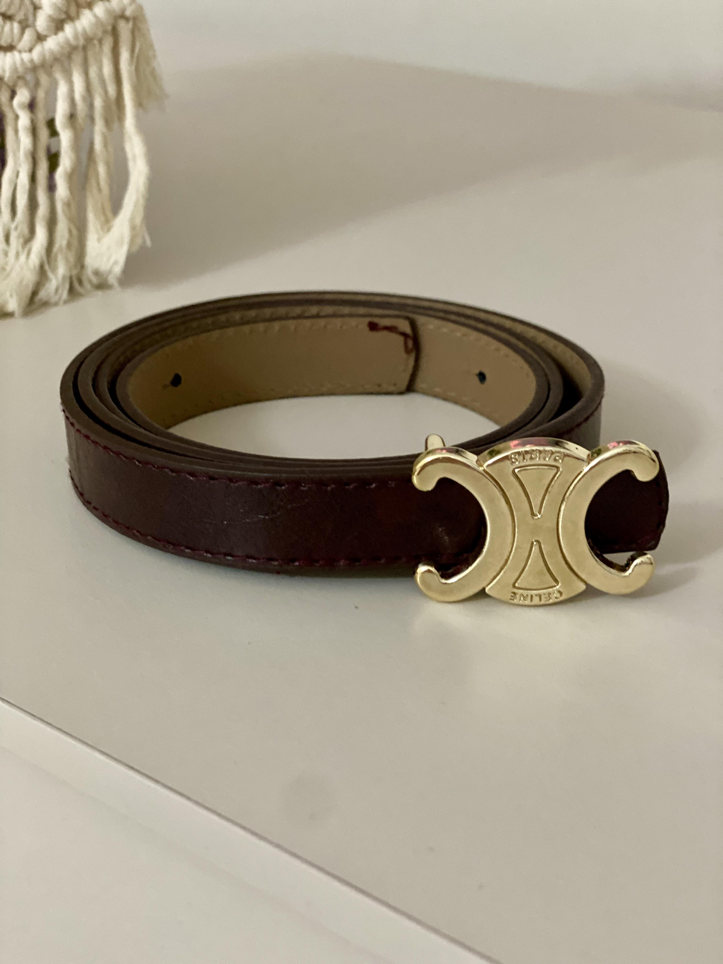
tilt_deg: -24.7
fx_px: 1448
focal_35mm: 52
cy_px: 482
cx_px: 362
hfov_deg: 28.0
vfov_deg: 36.8
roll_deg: -1.8
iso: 400
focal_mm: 6
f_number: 2
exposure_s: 1/20
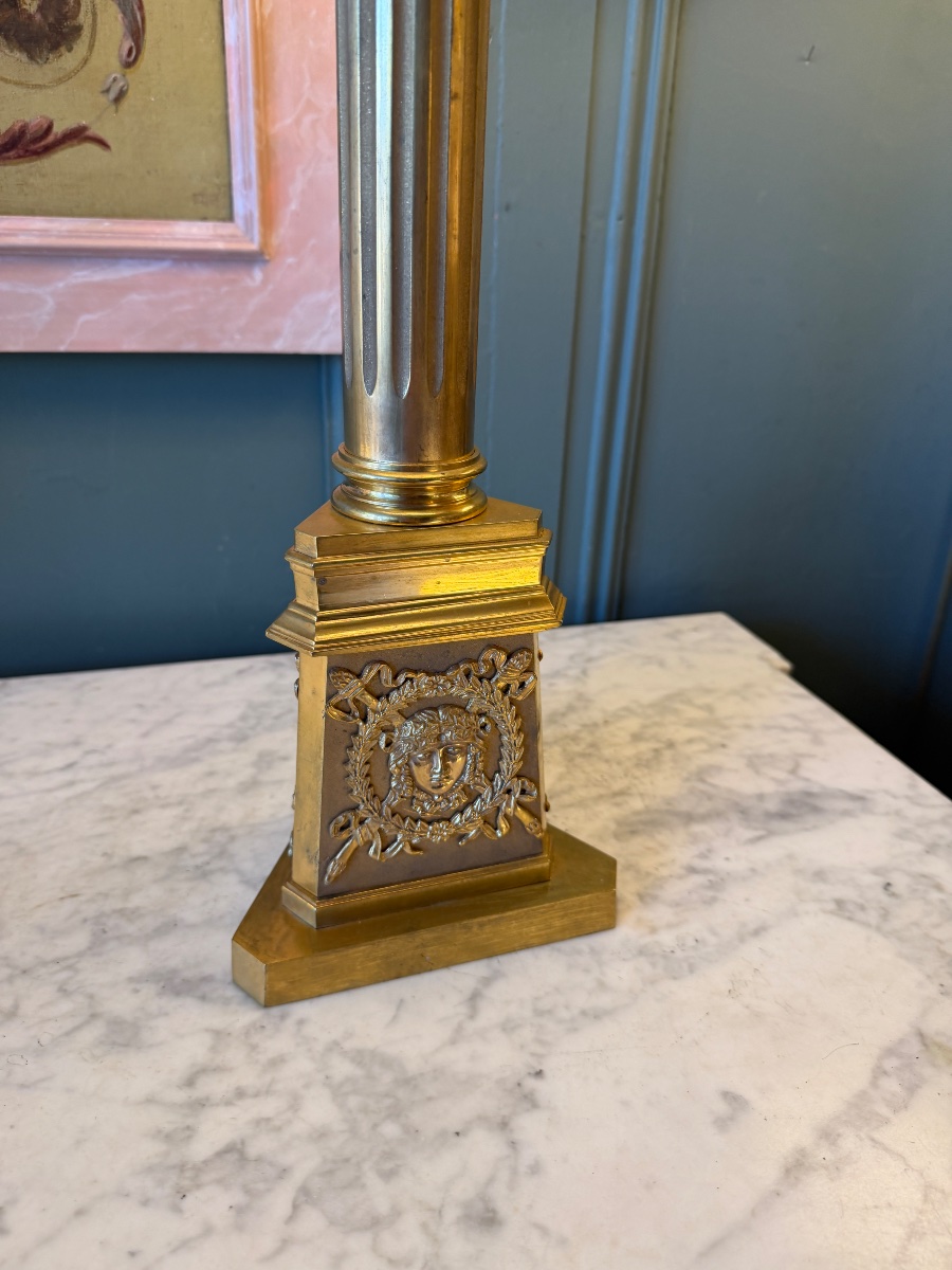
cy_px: 635
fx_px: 880
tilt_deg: -24.5
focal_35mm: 24
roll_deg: -2.8
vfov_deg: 71.6
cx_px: 476
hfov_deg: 56.8
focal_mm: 6.76
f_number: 1.78
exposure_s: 1/121
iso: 125
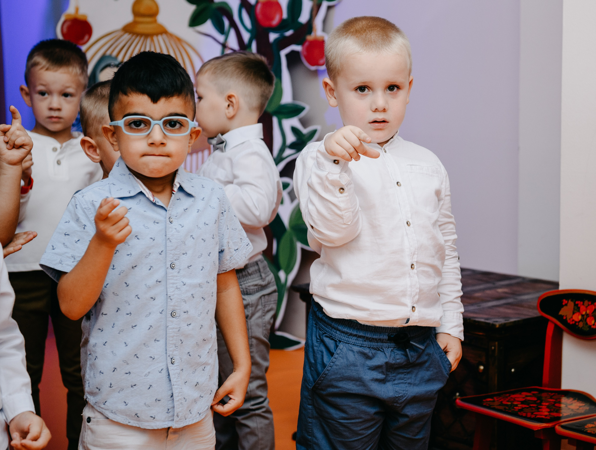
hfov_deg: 23.8
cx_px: 408
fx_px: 1407
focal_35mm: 82
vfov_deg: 18.1
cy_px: 177
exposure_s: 1/160
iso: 250
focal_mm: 62
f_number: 4
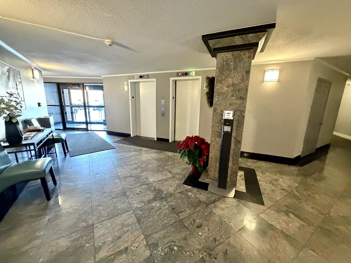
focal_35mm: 14
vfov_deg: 85.7
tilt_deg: -7.5
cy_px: 132
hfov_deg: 102.1
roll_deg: +1.5
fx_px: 142
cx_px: 176
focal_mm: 2.22
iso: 800
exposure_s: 1/60
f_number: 2.2
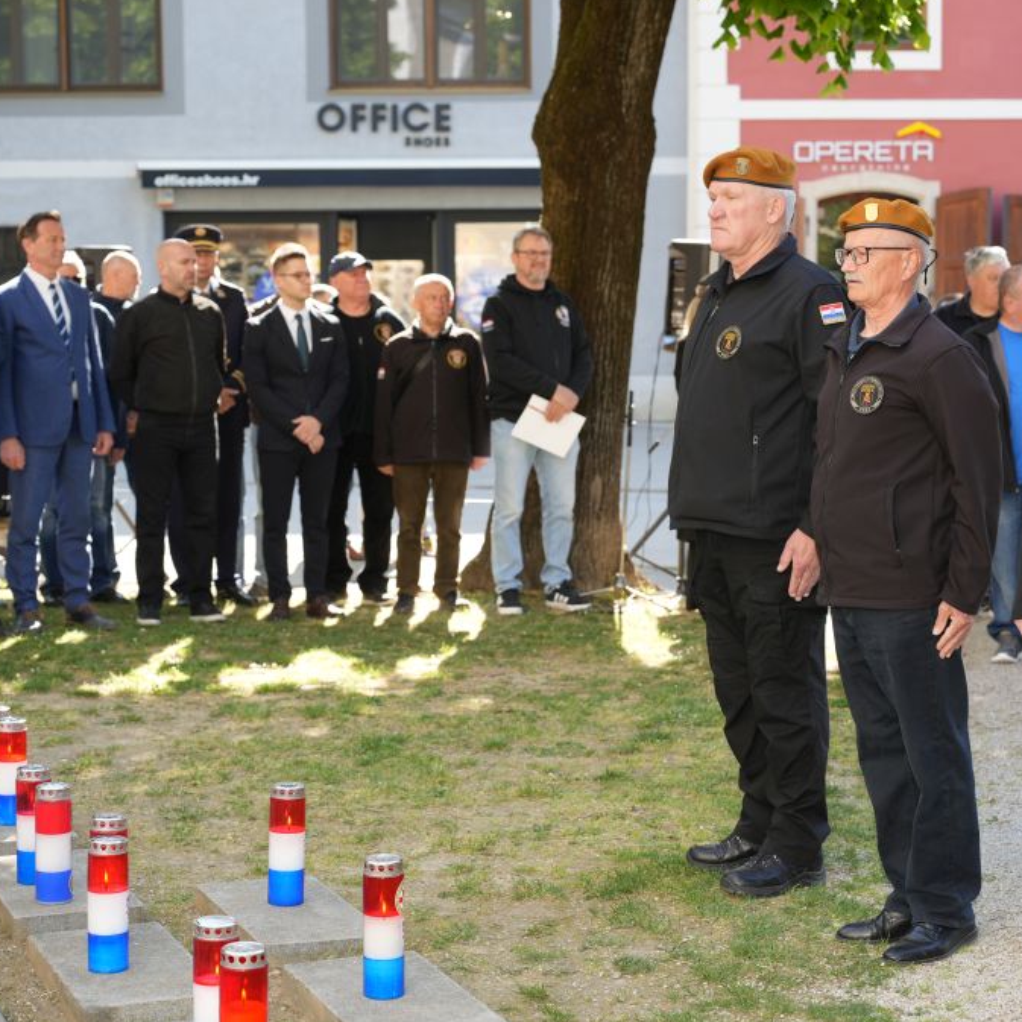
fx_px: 2205
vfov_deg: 26.1
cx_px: 609
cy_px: 511
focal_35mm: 66
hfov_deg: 26.1
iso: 160
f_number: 4
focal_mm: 51
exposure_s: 1/160
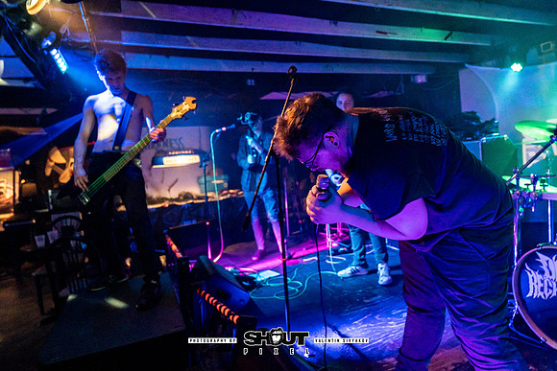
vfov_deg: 53.7
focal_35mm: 24
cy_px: 174
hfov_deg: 74.2
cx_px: 307
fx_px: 367
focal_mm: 21
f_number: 2.8
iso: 3200
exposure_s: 1/200
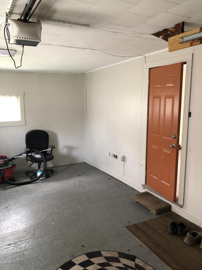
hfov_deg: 49.7
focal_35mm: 28
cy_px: 135
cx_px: 101
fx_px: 218
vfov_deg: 63.5
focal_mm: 3.99
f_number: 1.8
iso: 64
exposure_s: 1/15
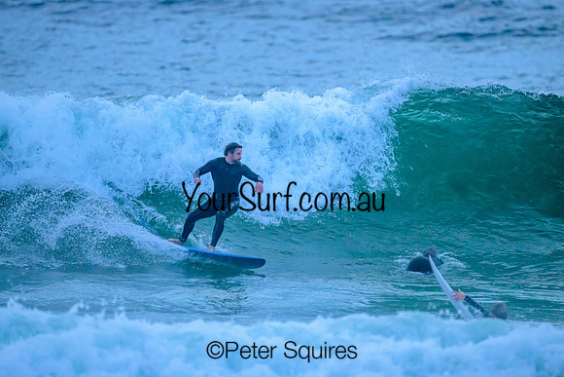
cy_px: 188
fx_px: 12536
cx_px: 282
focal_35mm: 800
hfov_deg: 2.6
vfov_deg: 1.7
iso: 6400
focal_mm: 800
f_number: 6.3
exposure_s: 1/2000
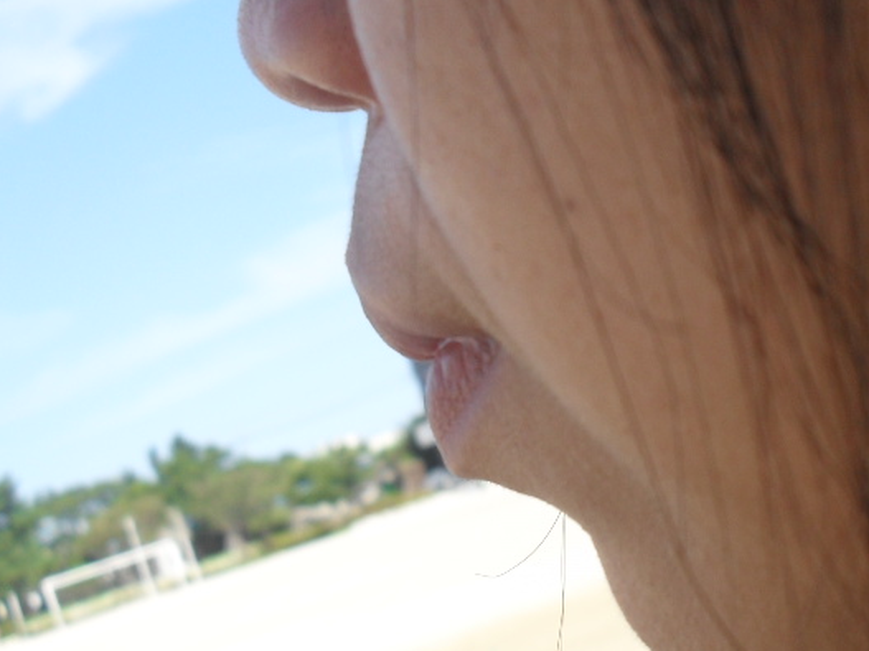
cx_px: 633
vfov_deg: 21.6
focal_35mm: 68
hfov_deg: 28.2
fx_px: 1707
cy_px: 343
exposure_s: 1/500
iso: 80
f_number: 3.2
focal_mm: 6.3
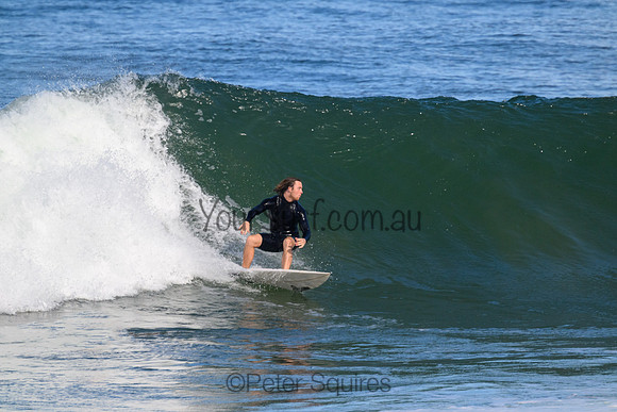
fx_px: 13714
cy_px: 206
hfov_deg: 2.6
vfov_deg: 1.7
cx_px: 308
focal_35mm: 800
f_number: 11
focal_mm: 800
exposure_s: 1/2000
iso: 1400
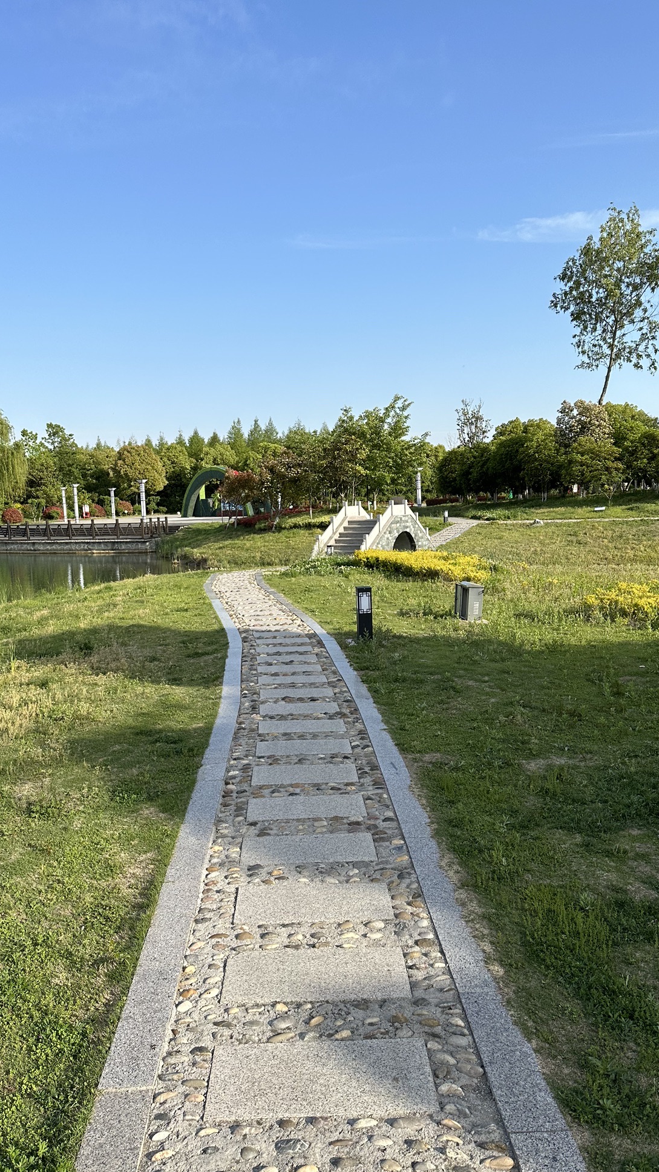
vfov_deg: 69.9
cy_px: 595
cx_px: 308
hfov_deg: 42.9
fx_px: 839
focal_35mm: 27
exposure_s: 1/3597
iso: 80
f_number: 1.78
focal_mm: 6.86
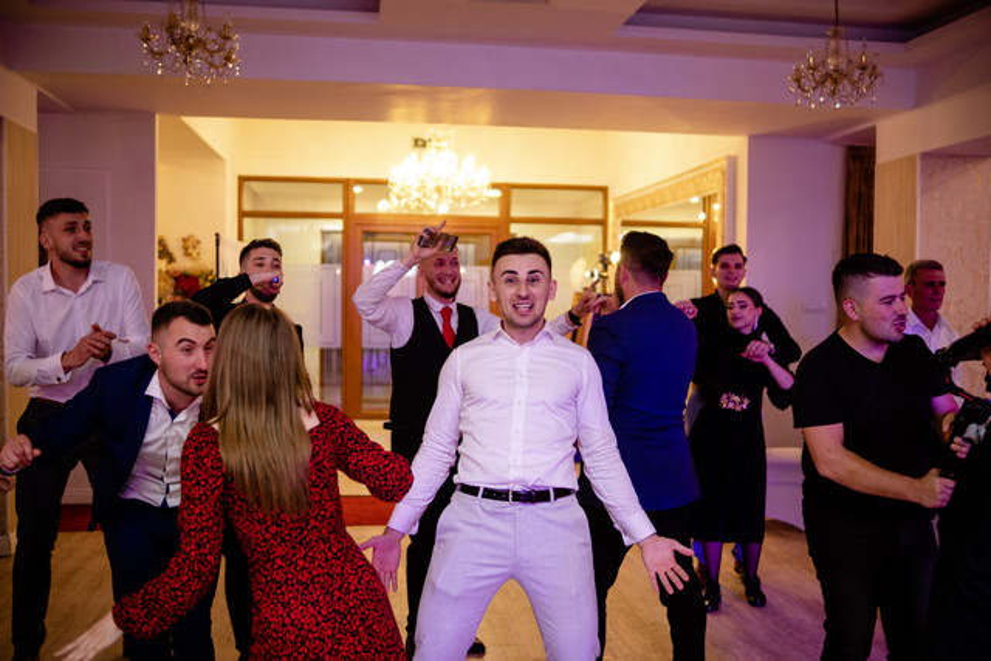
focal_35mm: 35
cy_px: 330
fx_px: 964
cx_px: 496
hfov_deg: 54.4
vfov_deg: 37.9
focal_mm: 23
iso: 640
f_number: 1.4
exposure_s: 1/200
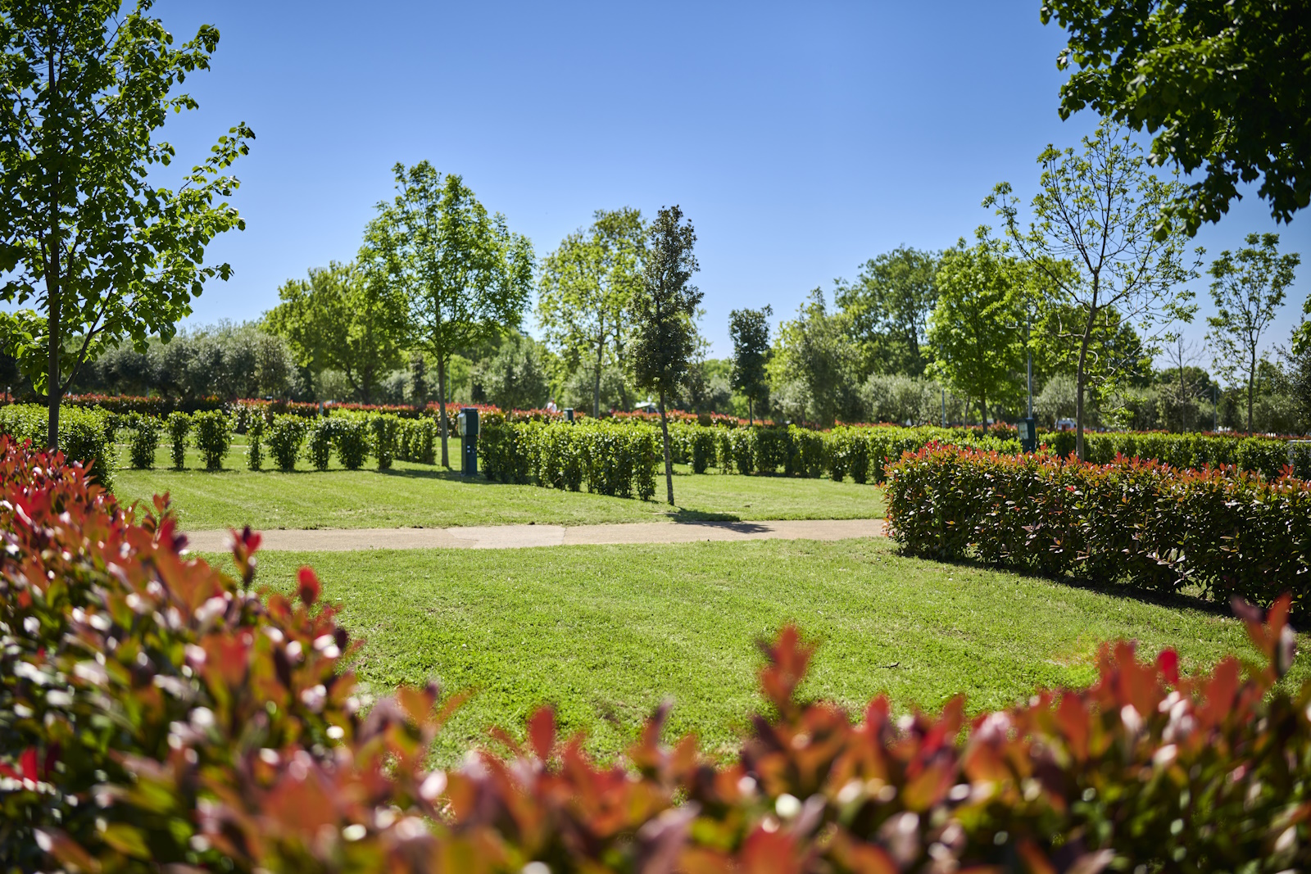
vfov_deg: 37.9
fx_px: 1275
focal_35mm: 35
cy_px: 437
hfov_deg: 54.4
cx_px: 656
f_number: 1.4
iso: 64
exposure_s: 1/5000
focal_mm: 35
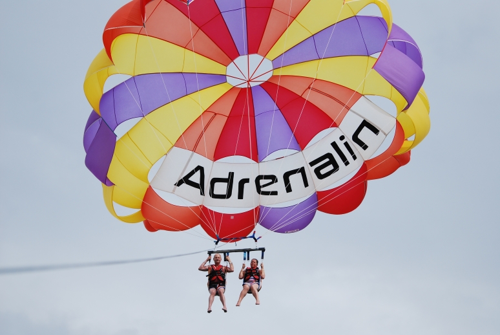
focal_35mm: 180
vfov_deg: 7.6
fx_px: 2503
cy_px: 168
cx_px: 250
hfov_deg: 11.4
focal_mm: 120
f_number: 4.5
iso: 140
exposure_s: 1/1000
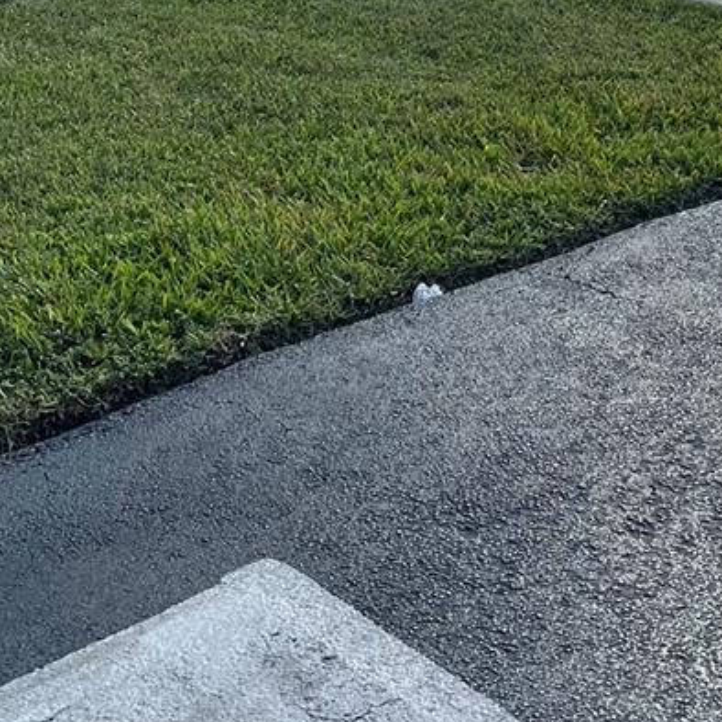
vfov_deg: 22.7
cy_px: -147
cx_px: 399
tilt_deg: -5.3
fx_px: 1652
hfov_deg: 24.6
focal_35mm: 70
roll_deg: +0.3
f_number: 1.6
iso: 32
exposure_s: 1/3205
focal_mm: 4.2
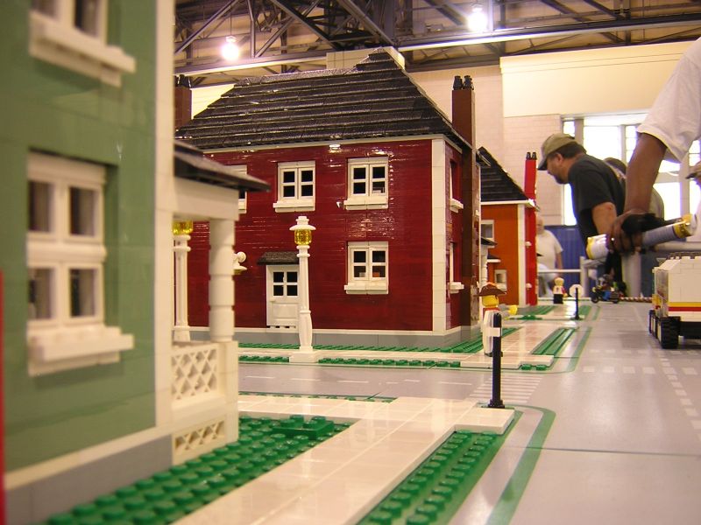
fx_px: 729
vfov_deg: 39.7
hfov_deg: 51.4
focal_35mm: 36
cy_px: 262
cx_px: 350
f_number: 2.6
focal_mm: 4.7
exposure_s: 1/9.5
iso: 100
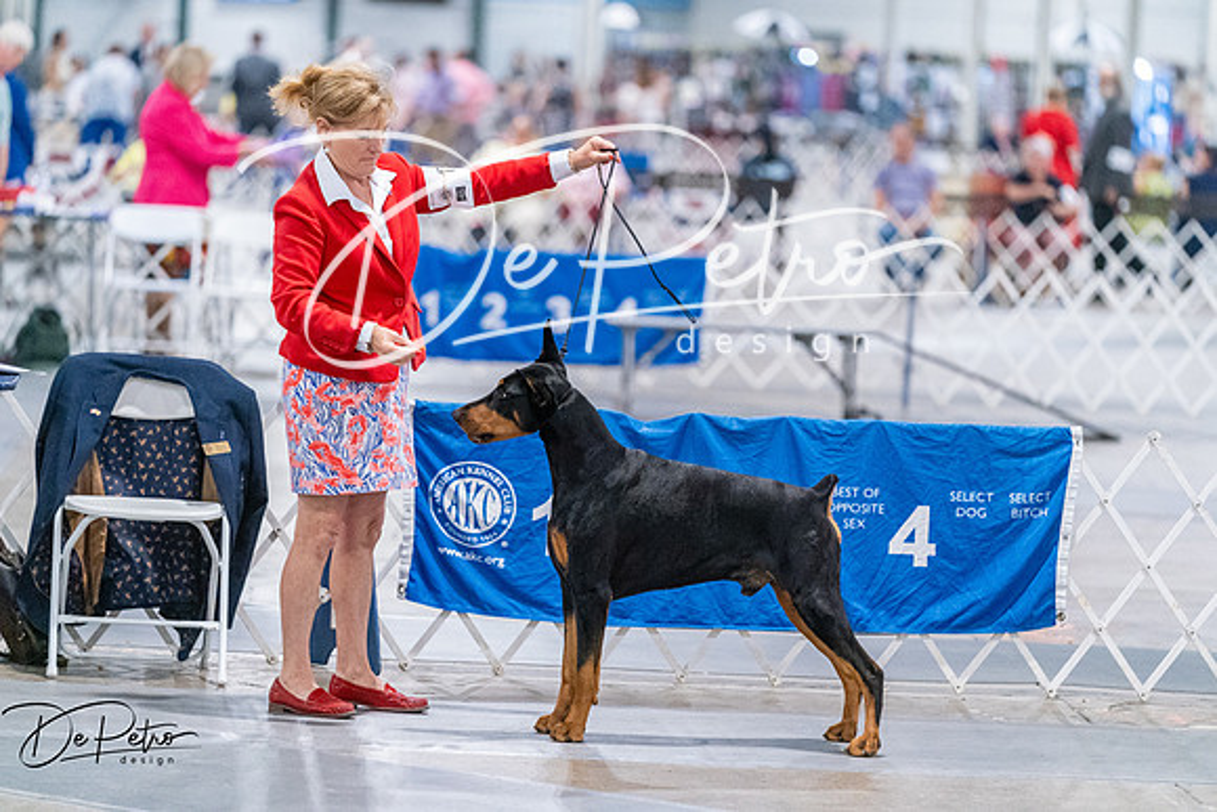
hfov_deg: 11.2
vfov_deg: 7.5
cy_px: 406
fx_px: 6221
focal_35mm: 184
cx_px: 608
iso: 6400
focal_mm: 184
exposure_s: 1/320
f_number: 3.2
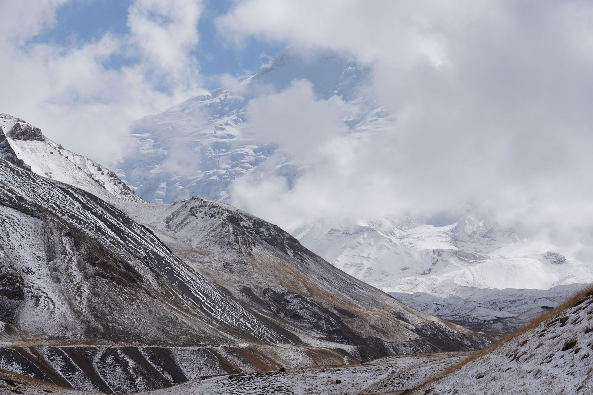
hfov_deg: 25.1
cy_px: 198
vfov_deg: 16.8
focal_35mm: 81
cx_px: 296
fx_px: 1334
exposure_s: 1/500
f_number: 10
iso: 100
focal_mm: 81
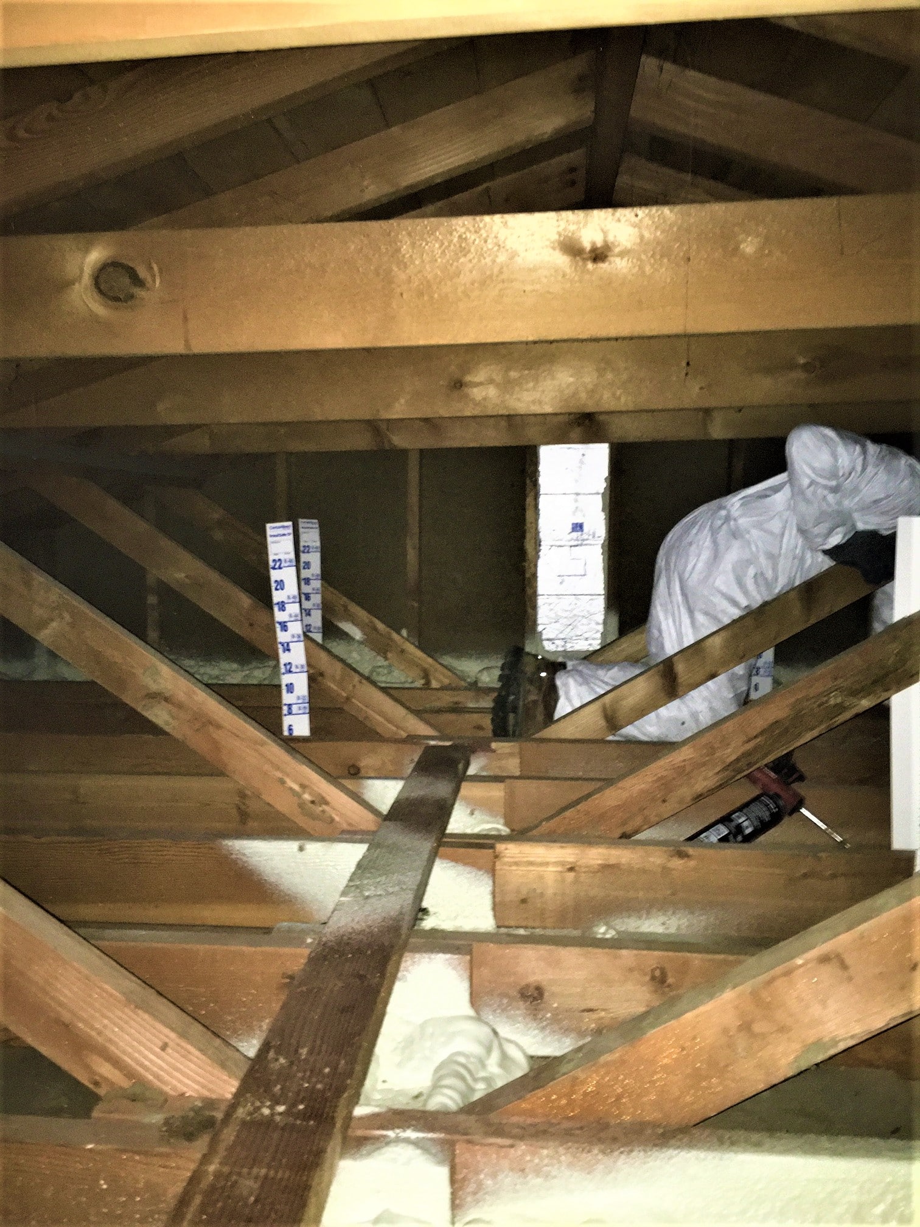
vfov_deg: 61.7
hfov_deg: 48.2
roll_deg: -0.3
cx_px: 460
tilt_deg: -4.8
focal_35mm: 29
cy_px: 614
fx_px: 1028
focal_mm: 4.15
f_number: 2.2
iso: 250
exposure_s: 1/16
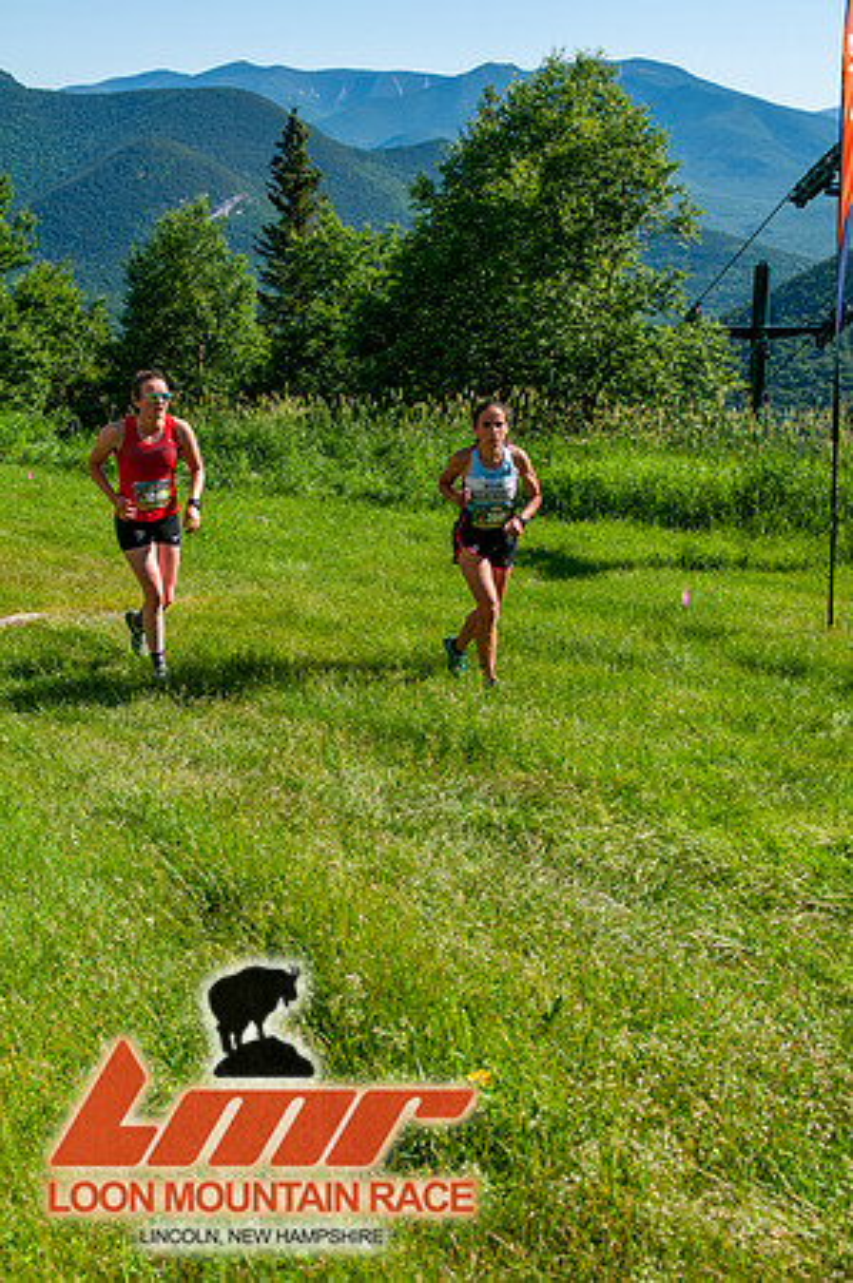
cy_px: 642
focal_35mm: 51
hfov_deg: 26.4
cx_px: 426
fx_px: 1817
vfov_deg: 38.9
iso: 200
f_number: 8
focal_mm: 34
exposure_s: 1/400
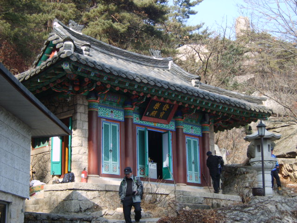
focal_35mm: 62
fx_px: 532
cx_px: 148
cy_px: 112
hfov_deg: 31.2
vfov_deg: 23.7
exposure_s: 1/250
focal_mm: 13
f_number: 3.8
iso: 50
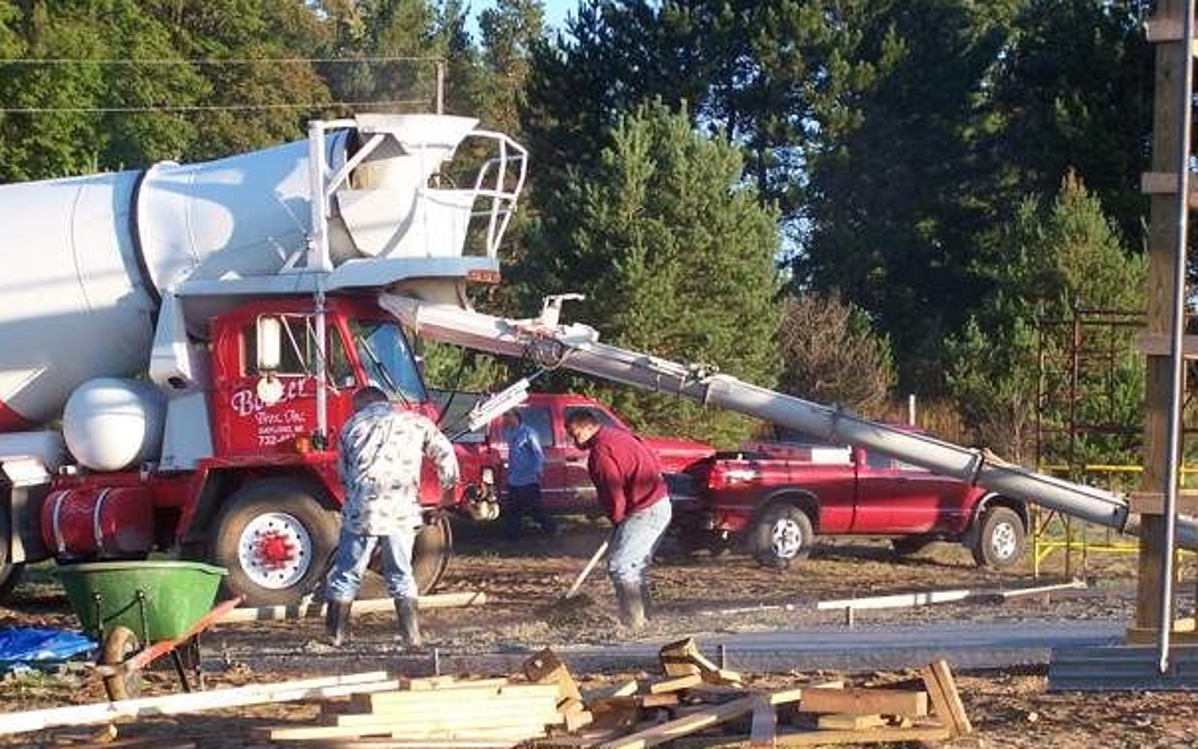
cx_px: 614
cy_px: 442
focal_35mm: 92
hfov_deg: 22.6
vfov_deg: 14.2
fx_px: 3003
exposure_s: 1/250
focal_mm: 13.7
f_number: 3.2
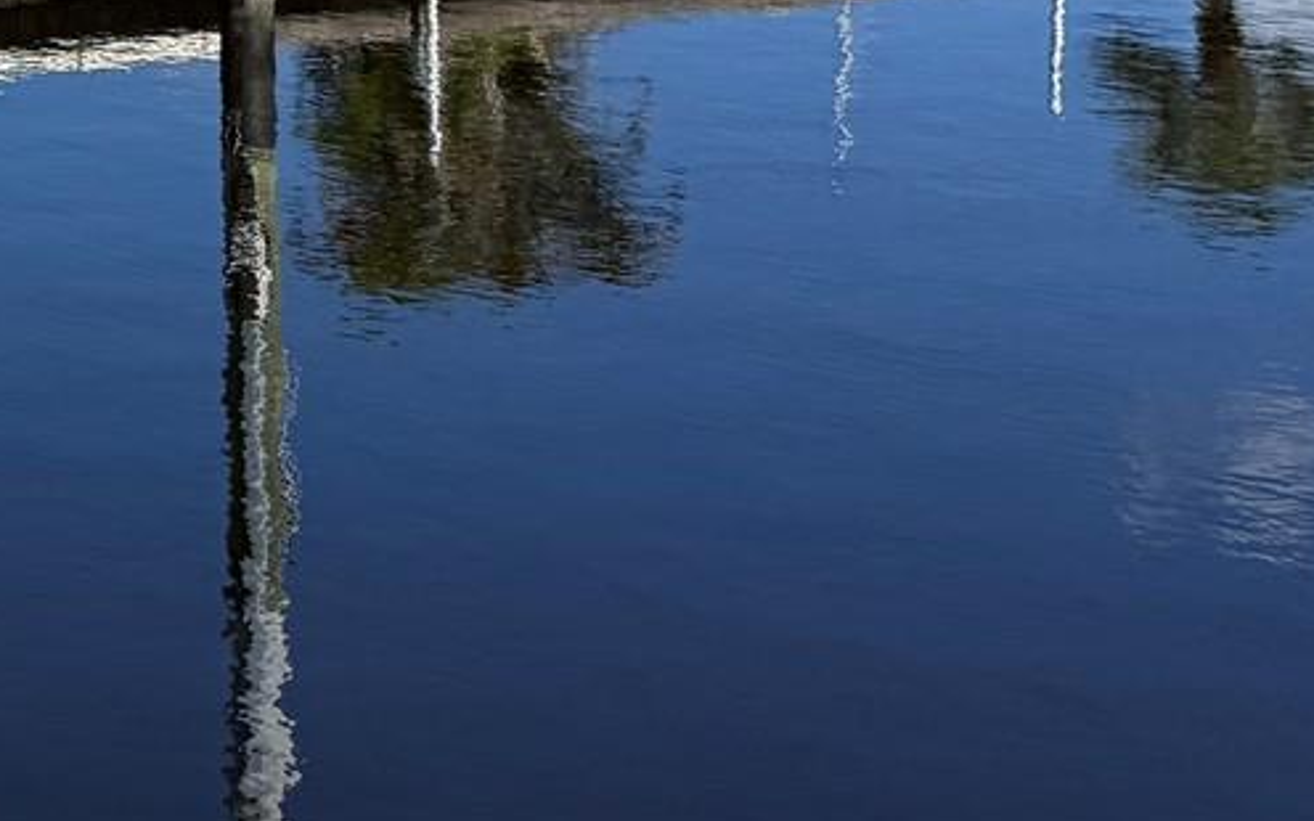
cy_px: -625
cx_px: -397
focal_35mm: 82
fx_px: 2936
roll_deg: -0.8
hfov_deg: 22.5
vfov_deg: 14.2
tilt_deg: +1.5
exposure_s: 1/4975
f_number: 1.78
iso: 80
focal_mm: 6.76
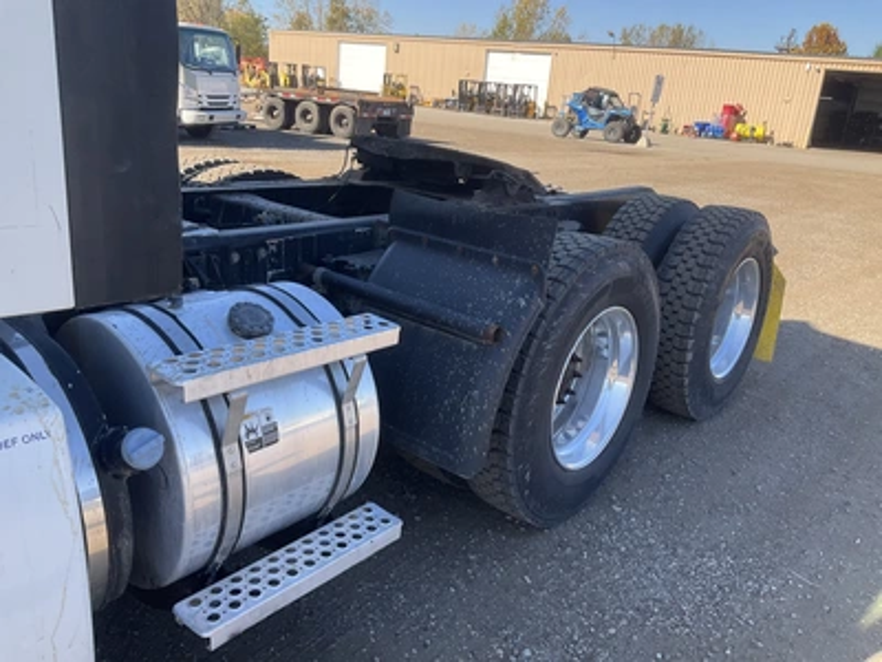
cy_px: 331
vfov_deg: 48.2
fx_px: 739
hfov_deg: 61.7
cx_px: 441
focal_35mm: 29
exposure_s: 1/534
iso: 25
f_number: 1.8
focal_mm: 3
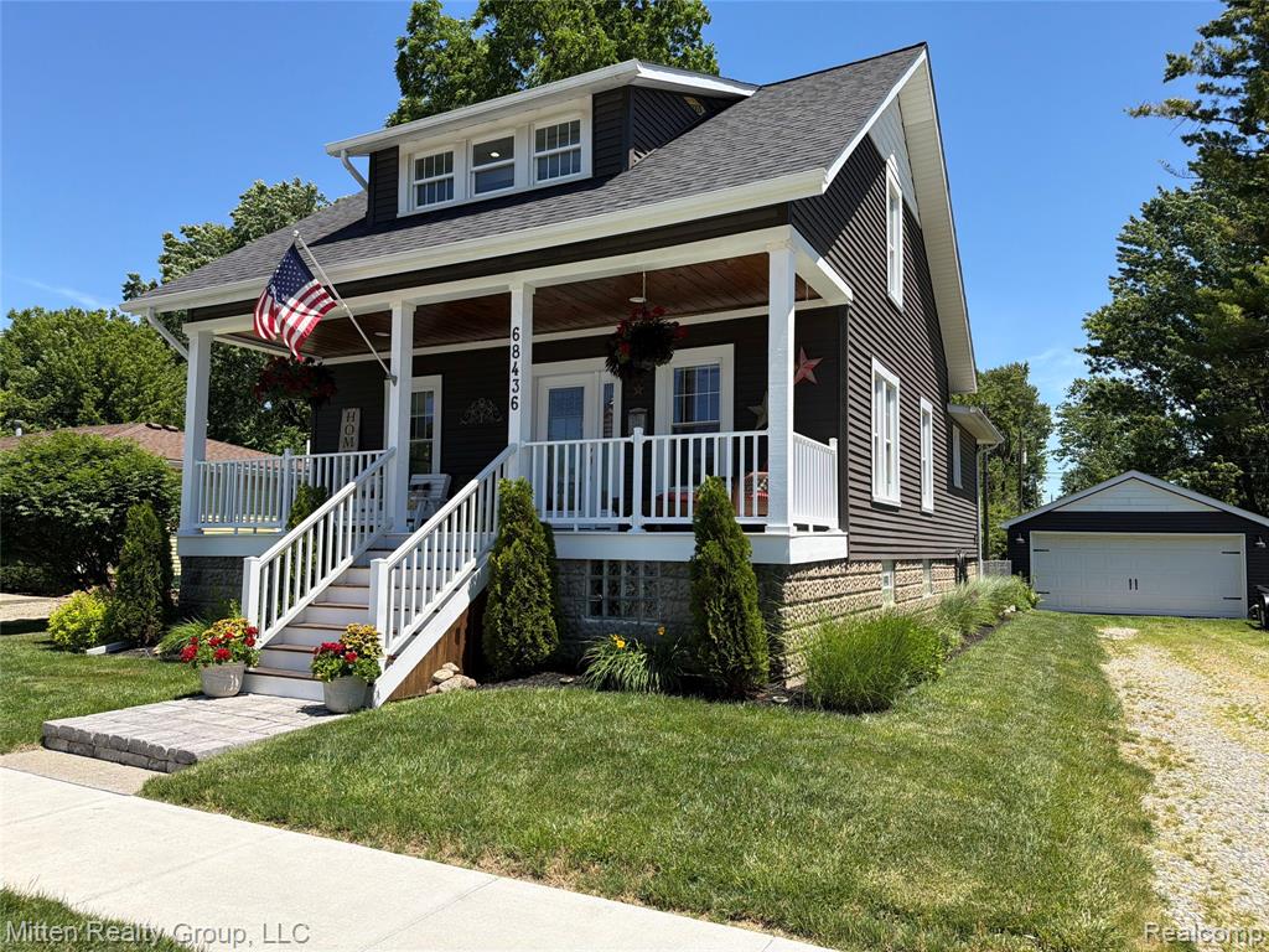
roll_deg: -0.3
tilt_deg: +4.9
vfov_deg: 56.8
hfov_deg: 71.6
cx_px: 634
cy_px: 476
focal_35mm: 24
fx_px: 880
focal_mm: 6.76
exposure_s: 1/3584
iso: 80
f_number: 1.78
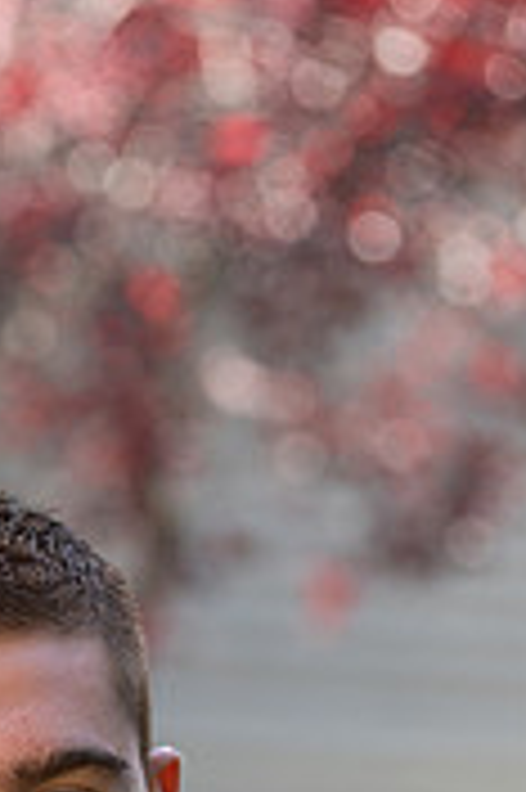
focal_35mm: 345
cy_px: 927
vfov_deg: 5.9
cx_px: -11
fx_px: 7576
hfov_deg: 4.0
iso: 250
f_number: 4
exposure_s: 1/320
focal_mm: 135
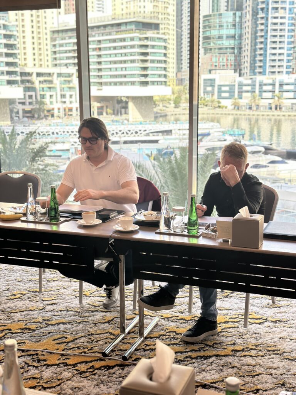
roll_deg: -0.1
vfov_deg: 39.7
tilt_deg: -10.8
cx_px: 148
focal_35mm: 48
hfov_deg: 30.3
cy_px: 198
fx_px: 547
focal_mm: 6.86
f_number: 1.78
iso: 80
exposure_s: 1/604
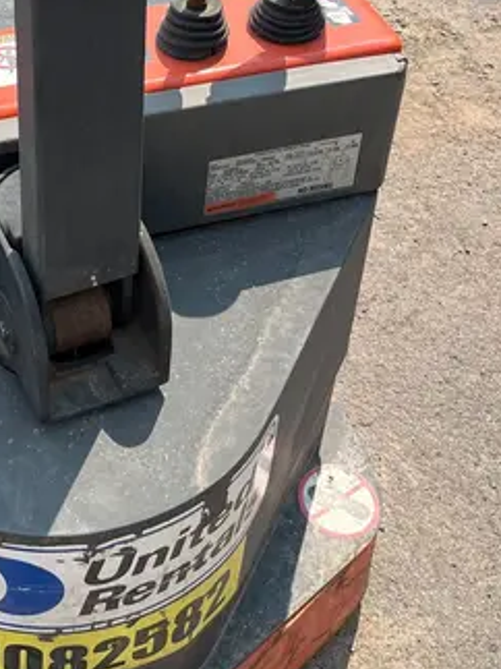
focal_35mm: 59
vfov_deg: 30.4
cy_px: 3
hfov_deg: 24.3
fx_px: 1139
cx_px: 79
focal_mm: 5.1
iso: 50
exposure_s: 1/1923
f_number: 1.6
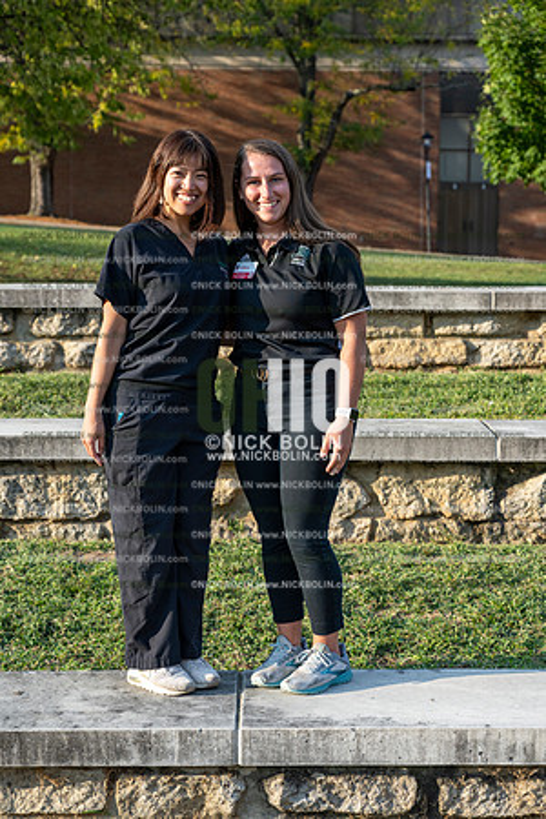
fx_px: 1592
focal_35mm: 70
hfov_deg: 19.5
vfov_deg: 28.8
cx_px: 273
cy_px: 410
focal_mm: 70
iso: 250
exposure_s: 1/640
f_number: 5.6
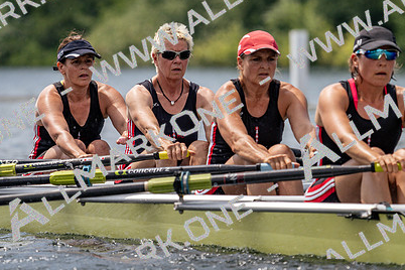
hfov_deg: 3.9
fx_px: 5928
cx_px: 214
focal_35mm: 527
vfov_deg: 2.6
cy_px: 86
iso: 250
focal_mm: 365
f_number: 6.3
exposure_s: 1/1600
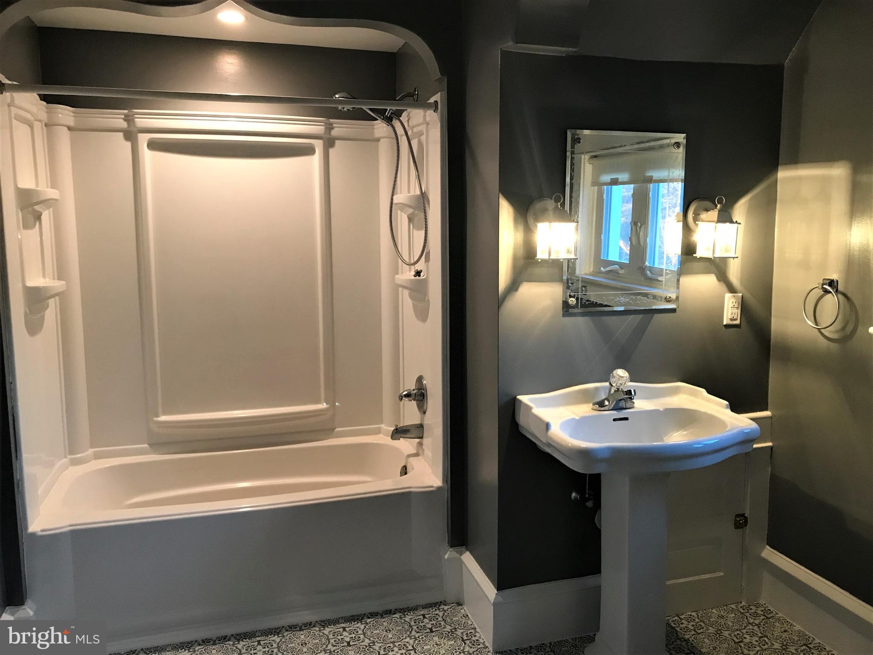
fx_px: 706
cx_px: 436
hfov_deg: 63.4
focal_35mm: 28
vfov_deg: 49.7
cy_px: 328
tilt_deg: -6.1
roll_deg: +0.0
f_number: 1.8
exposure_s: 1/15
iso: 64
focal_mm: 3.99
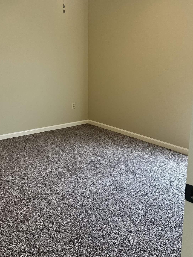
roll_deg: +1.1
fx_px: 283
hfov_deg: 37.2
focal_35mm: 38
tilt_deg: -12.2
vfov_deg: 48.9
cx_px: 60
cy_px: 119
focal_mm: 6.86
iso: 250
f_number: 1.78
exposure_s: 1/60
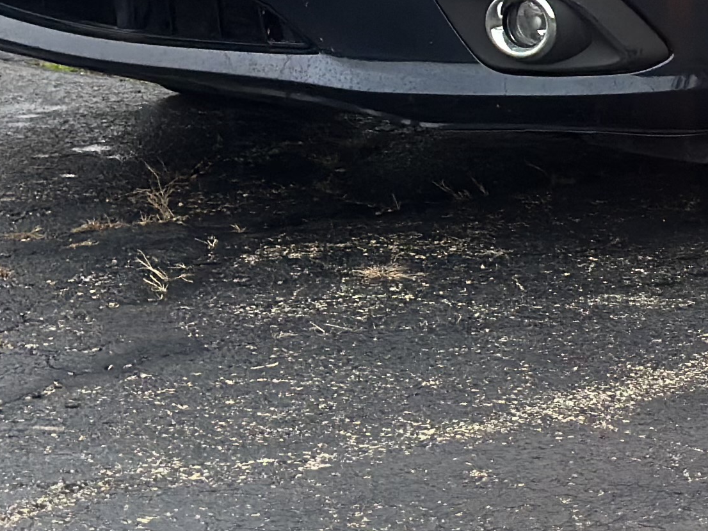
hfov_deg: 11.0
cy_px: -316
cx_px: 905
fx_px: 3578
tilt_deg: -2.9
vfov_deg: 8.3
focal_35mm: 175
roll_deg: -0.6
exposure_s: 1/60
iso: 160
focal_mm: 6.86
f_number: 1.78
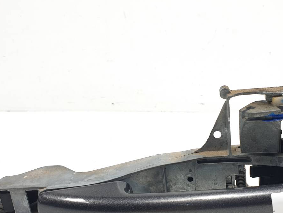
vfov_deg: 34.2
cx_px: 201
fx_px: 344
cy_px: 133
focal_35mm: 42
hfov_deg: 43.7
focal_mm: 4.3
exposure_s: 1/167
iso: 50
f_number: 2.4
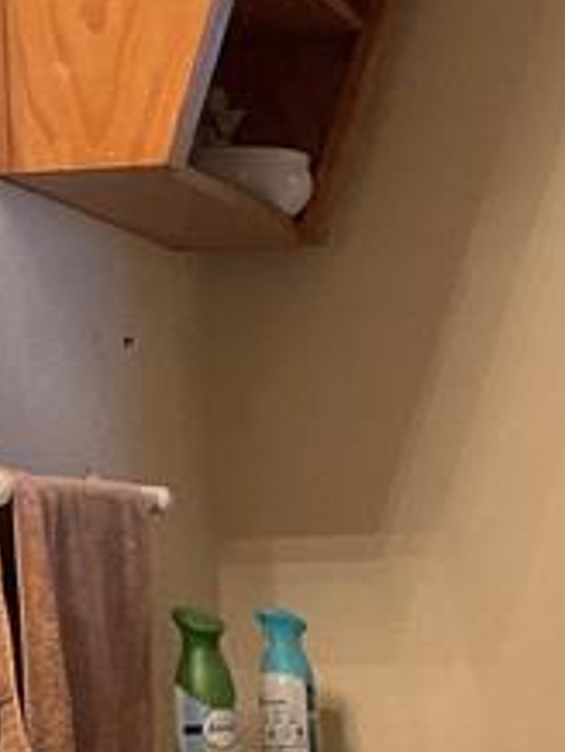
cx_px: 362
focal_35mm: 136
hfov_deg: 10.9
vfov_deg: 14.2
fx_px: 2954
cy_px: 807
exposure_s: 1/60
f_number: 1.8
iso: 160
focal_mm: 3
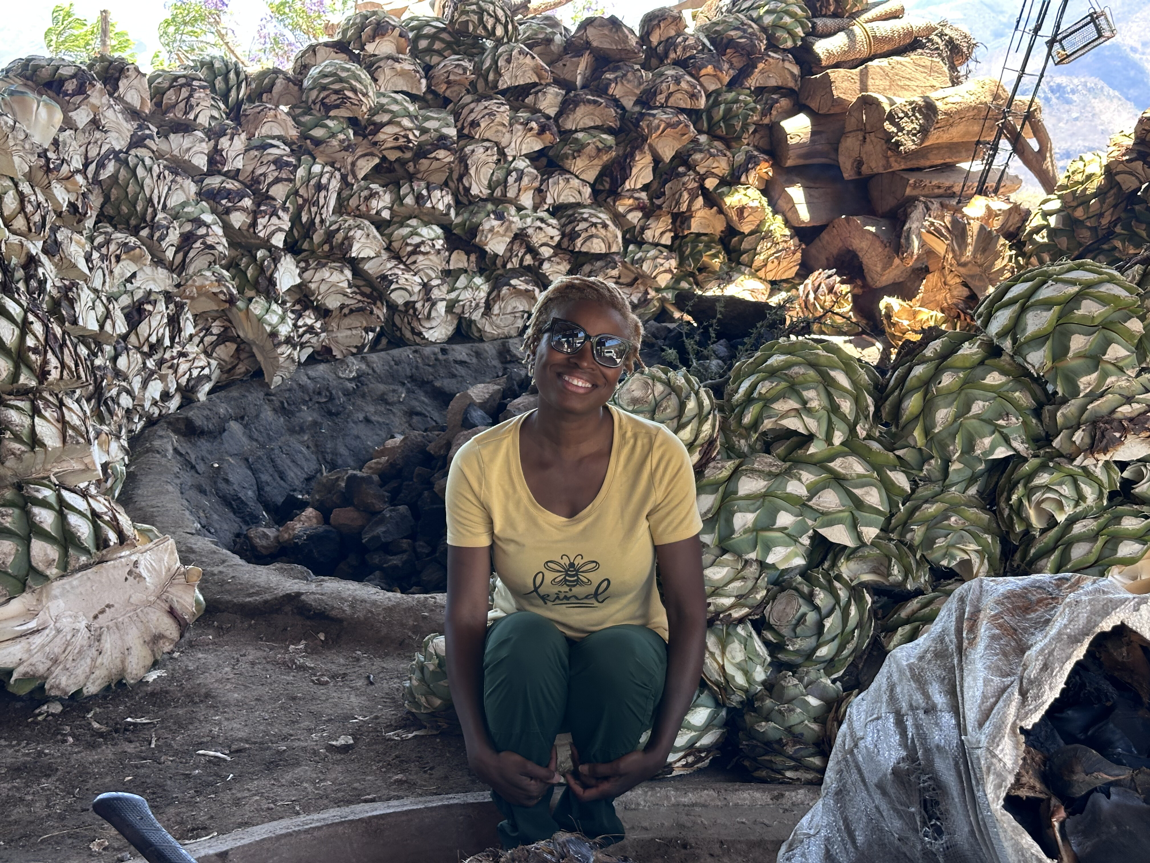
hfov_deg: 39.7
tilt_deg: -15.1
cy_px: 432
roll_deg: -2.8
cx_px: 575
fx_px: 1595
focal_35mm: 48
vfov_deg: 30.3
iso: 80
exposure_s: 1/147
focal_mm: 6.86
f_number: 1.78
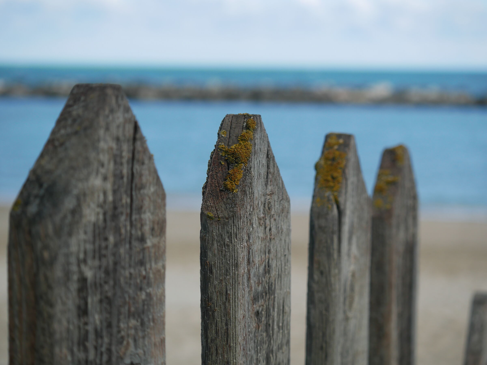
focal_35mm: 90
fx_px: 1267
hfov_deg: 21.8
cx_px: 244
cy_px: 182
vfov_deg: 16.4
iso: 200
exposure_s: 1/320
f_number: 5
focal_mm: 45
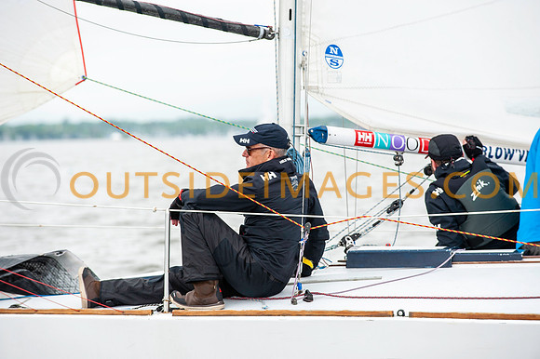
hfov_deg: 10.3
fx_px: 2998
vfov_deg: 6.9
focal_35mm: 200
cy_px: 180
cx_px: 270
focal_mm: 200
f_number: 5.6
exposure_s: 1/1600
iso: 500
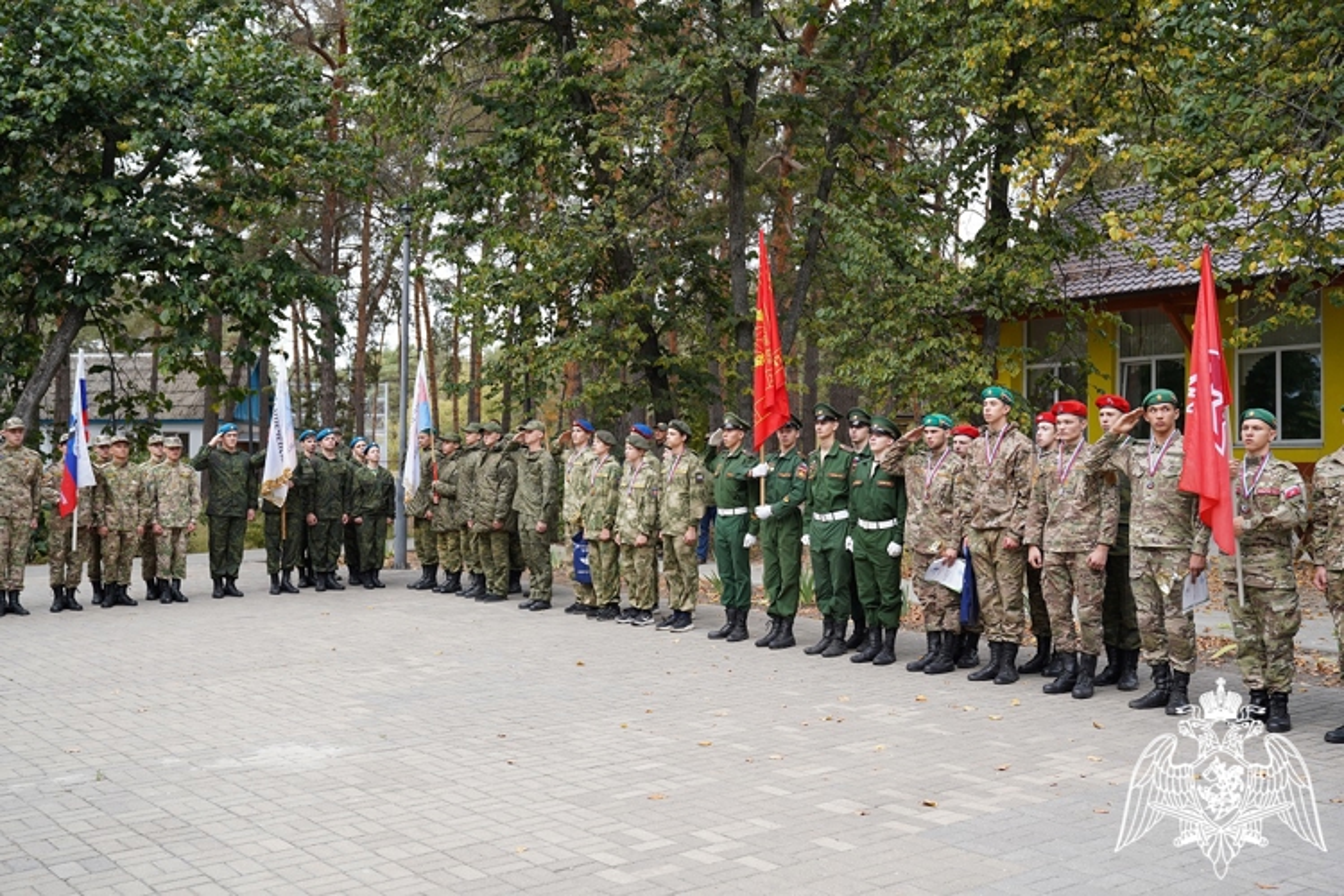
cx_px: 672
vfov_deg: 35.1
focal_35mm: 38
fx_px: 1419
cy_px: 448
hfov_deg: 50.7
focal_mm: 38
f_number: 4
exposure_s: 1/160
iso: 100
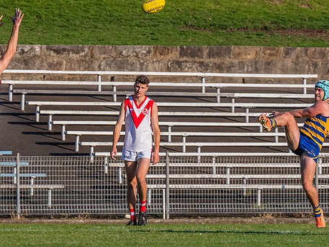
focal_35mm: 840
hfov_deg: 2.4
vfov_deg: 1.8
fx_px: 7984
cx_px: 268
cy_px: 138
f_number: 8
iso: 800
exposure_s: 1/1600
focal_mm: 420
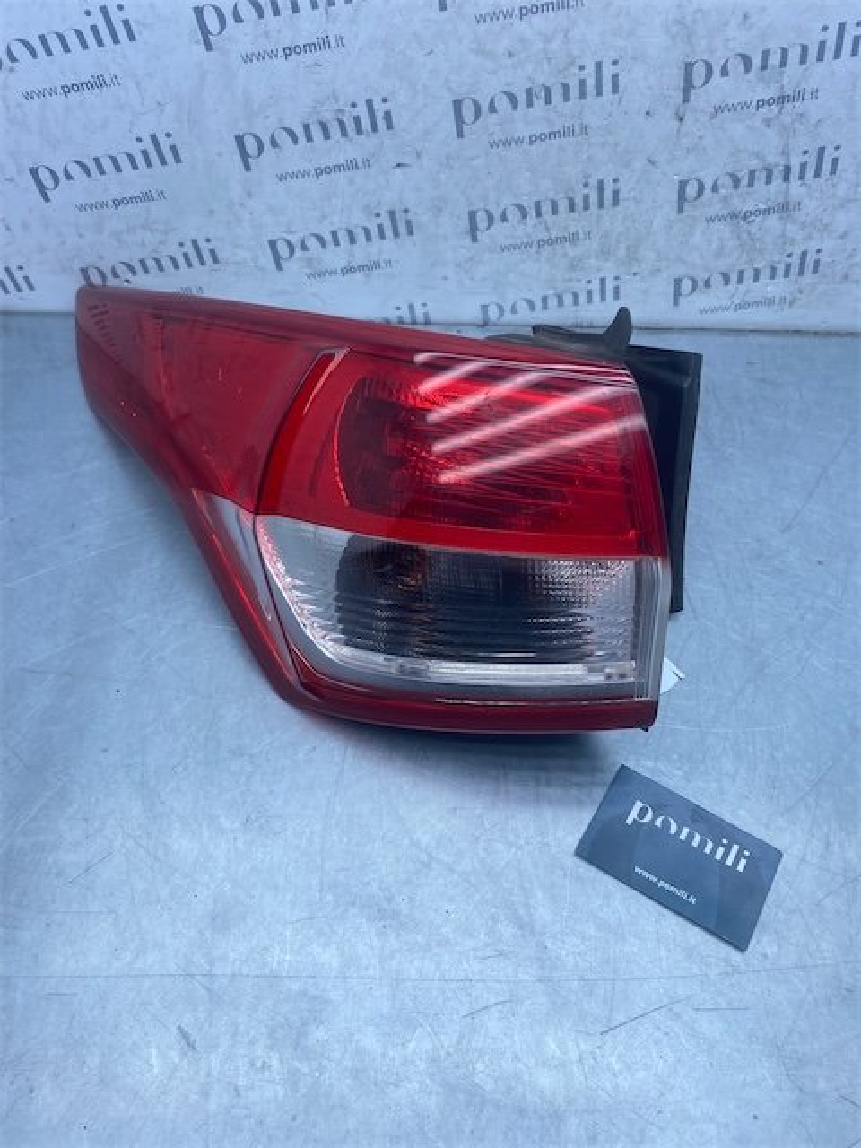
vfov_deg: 67.3
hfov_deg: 53.1
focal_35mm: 26
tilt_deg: -52.5
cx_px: 430
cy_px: 574
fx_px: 862
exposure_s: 1/1063
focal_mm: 4.25
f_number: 1.8
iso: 32
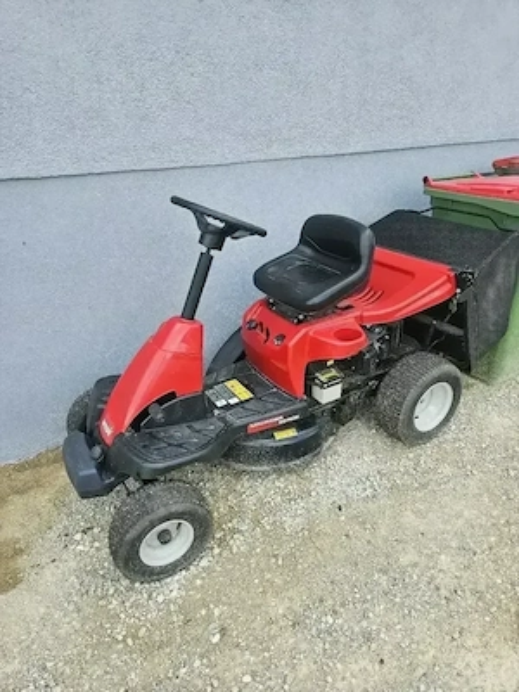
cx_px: 260
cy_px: 346
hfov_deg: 58.9
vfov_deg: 73.9
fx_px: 460
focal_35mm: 23
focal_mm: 5.4
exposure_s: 1/227
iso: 25
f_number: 1.8
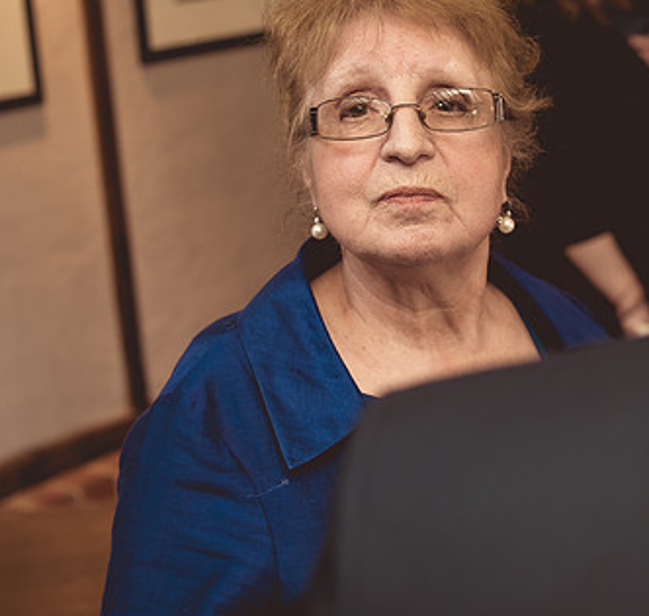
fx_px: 1633
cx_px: 401
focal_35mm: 79
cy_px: 212
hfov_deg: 22.4
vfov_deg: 21.3
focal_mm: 35
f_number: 2.8
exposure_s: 1/100
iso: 500
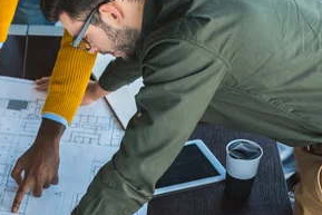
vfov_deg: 11.3
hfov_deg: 16.5
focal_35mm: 121
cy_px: 113
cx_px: -10
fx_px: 1083
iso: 250
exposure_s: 1/160
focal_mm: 50
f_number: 2.5
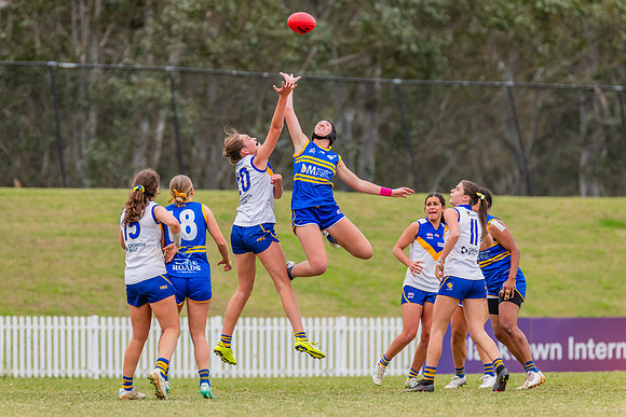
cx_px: 303
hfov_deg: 4.6
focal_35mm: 447
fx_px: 7768
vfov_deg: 3.1
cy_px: 202
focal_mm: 420
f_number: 6.3
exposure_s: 1/1250
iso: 800
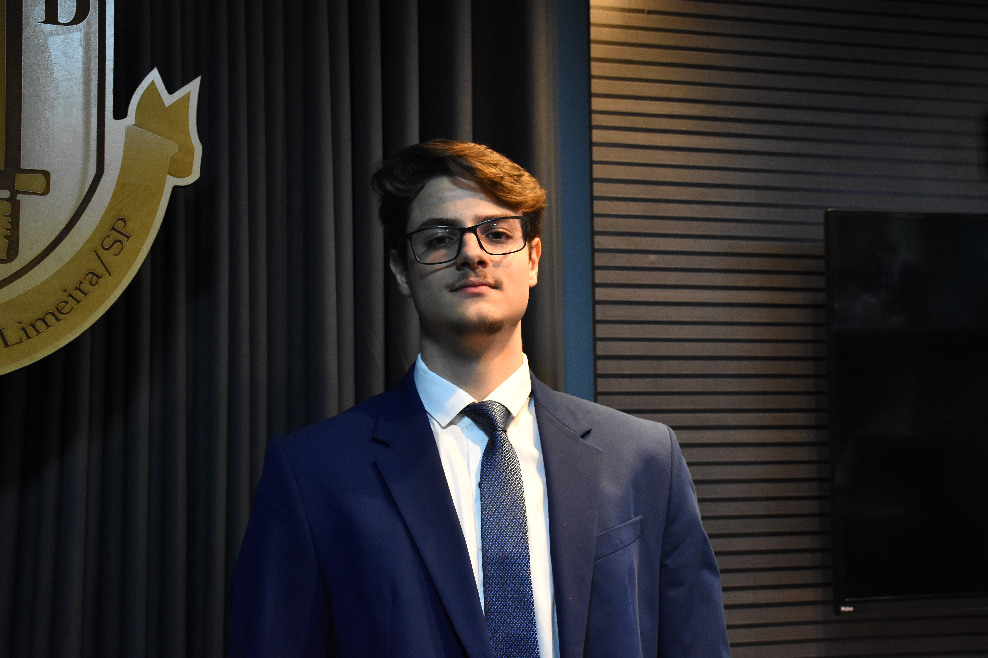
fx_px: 1317
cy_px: 329
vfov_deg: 28.1
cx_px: 494
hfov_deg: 41.1
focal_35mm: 48
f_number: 5.6
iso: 2500
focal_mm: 32
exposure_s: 1/125
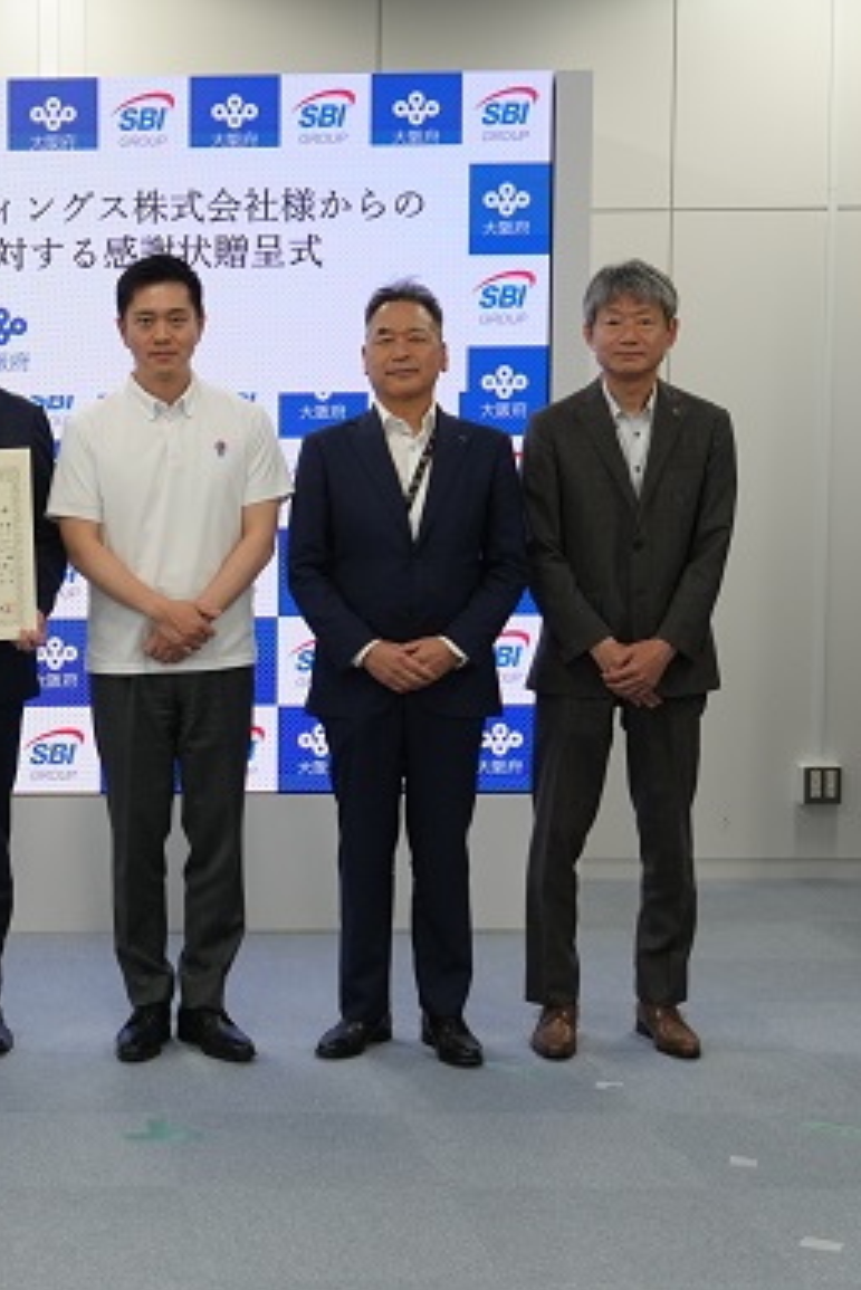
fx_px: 2437
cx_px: -90
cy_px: 647
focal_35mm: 68
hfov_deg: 19.2
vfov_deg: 29.6
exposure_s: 1/160
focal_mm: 30
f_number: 5
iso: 800
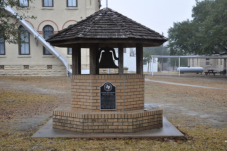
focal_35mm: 60
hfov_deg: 33.4
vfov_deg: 22.6
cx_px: 114
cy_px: 76
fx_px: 378
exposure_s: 1/40
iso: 200
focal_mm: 40
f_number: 6.3
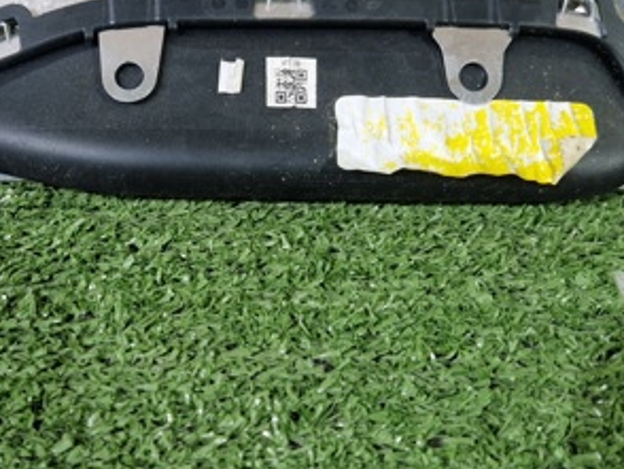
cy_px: 138
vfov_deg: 28.9
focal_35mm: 50
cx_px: 210
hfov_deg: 37.8
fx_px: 902
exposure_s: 1/100
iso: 64
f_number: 1.8
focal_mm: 5.4
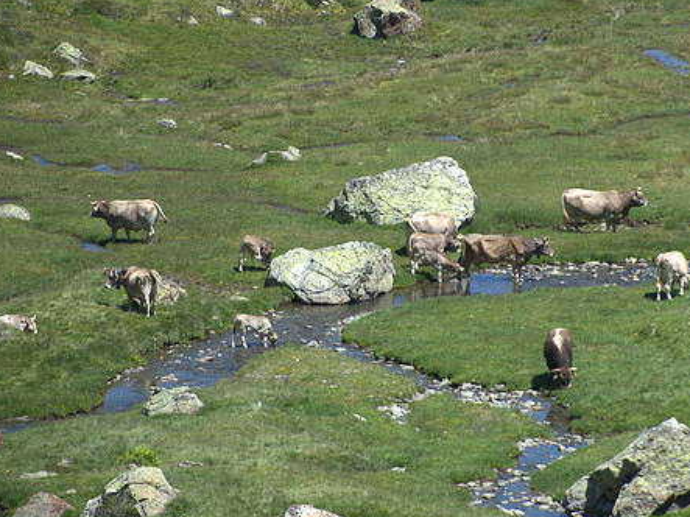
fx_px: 10044
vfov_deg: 2.9
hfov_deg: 3.9
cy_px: 223
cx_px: 442
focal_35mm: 504
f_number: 6.3
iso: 200
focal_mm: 400
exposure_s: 1/400
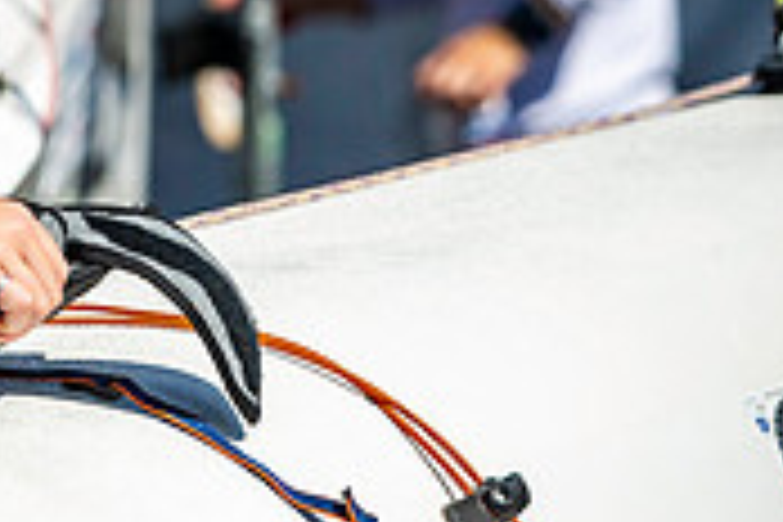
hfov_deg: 4.5
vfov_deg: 3.0
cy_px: -220
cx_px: -441
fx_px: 9808
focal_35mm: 451
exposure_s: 1/4000
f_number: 4
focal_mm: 135
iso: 320
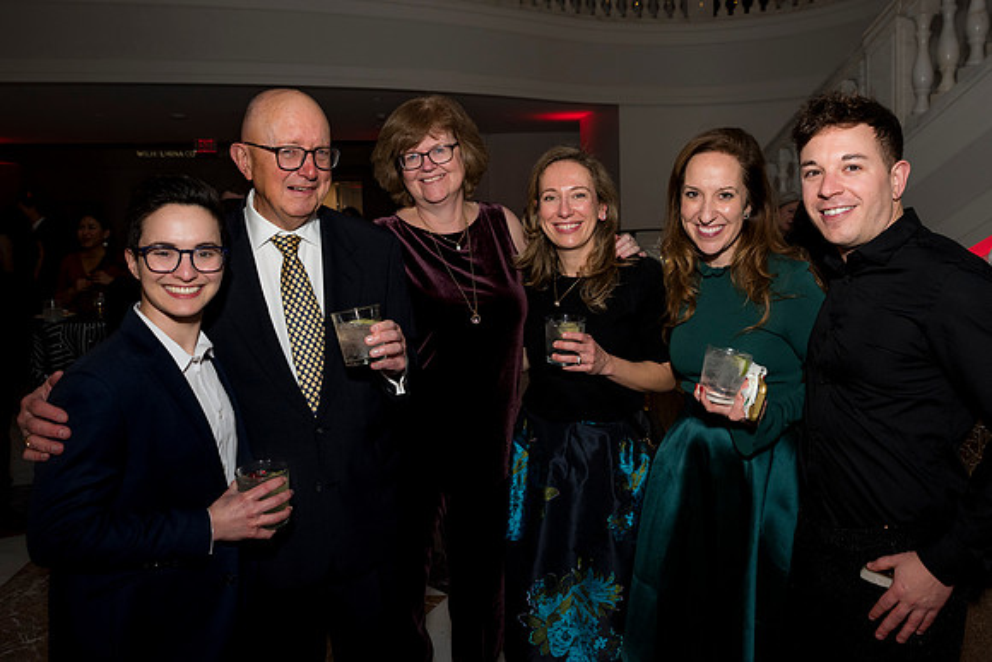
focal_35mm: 28
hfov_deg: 65.5
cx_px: 554
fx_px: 768
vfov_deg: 46.6
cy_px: 306
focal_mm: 24
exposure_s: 1/160
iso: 800
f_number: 5
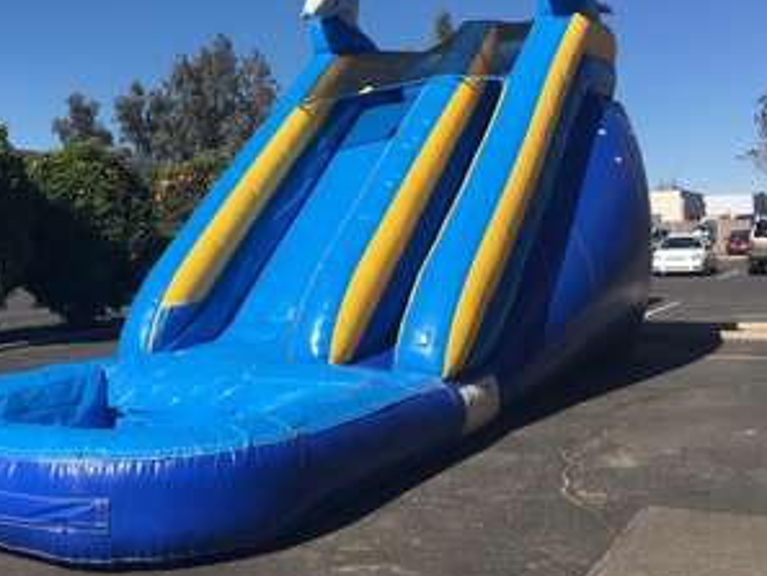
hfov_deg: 47.5
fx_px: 864
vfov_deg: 36.6
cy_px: 214
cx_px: 297
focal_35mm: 39
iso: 25
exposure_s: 1/1832
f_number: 2.2
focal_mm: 4.15
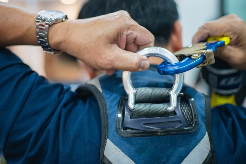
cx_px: 120
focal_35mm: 53
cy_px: 86
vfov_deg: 25.5
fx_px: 362
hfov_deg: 37.5
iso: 500
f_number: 1.8
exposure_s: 1/250
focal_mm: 50
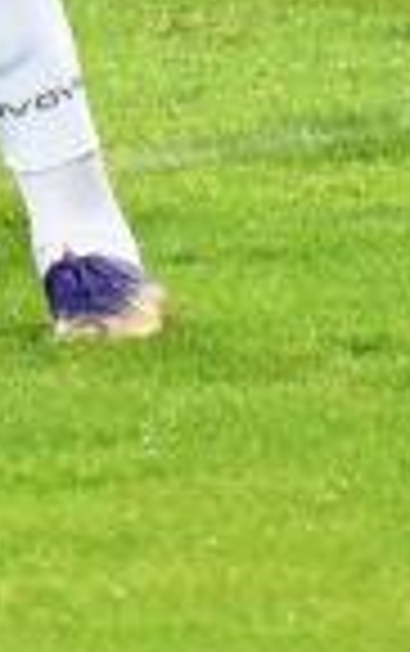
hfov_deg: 0.9
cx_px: -1550
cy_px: -980
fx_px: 25187
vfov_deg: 1.5
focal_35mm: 1413
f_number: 4.8
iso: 3200
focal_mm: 112
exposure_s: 1/500
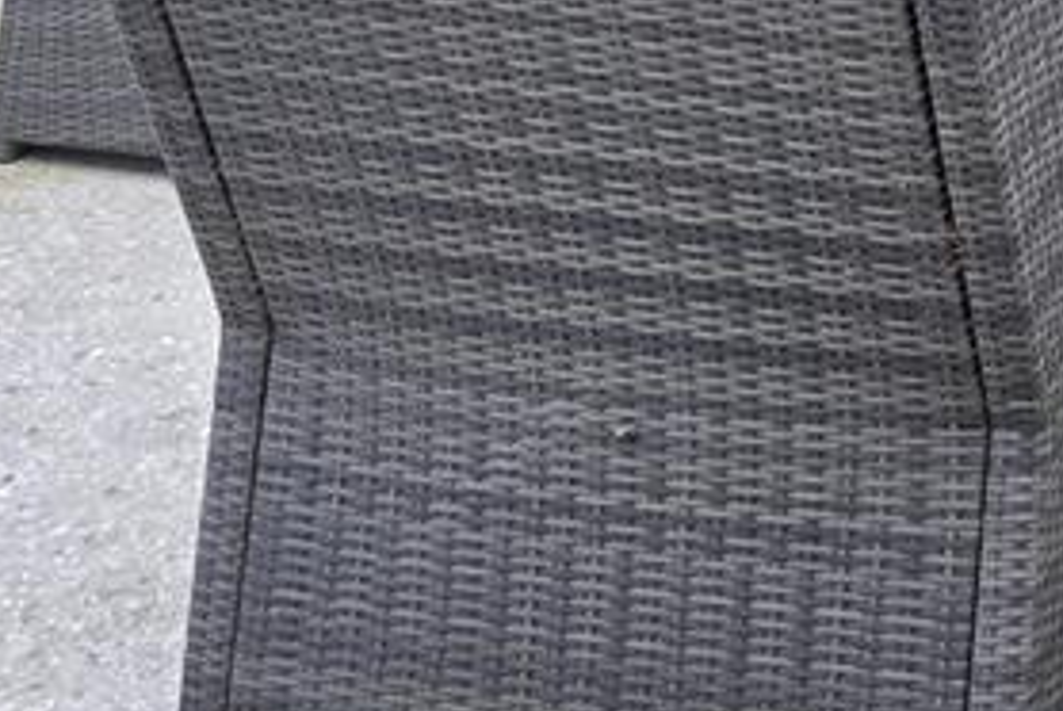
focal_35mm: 88
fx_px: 2601
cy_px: -581
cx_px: 1369
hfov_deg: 21.0
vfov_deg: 13.8
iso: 32
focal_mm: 6.3
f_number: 1.7
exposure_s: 1/120
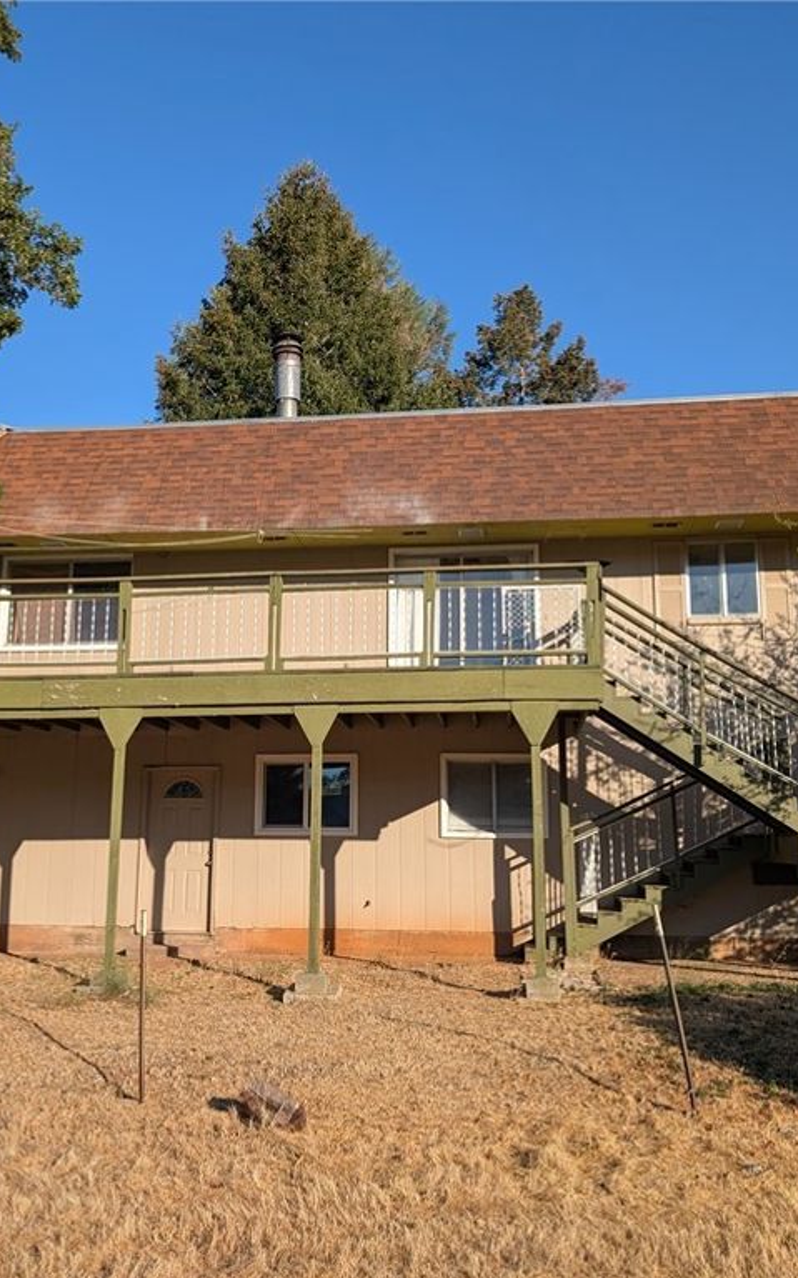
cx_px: 307
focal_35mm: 34
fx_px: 1184
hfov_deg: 37.1
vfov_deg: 56.7
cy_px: 640
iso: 21
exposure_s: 1/1095
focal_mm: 6.9
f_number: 1.68
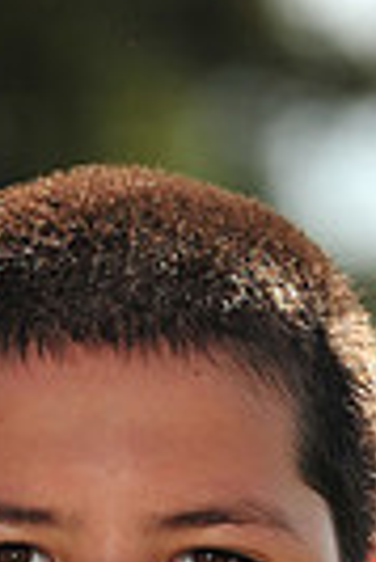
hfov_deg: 1.7
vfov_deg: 2.5
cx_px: -59
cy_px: 1103
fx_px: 12922
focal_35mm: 827
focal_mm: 190
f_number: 4.5
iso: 200
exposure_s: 1/1000
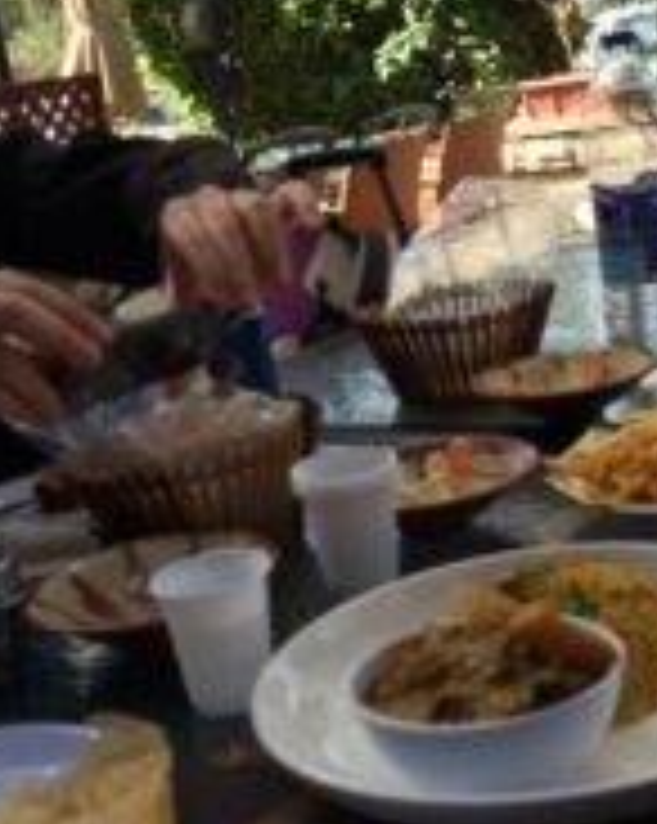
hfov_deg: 23.8
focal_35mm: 64
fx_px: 1558
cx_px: 364
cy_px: 279
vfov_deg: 29.4
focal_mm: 4.12
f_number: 2.2
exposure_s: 1/554
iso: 32
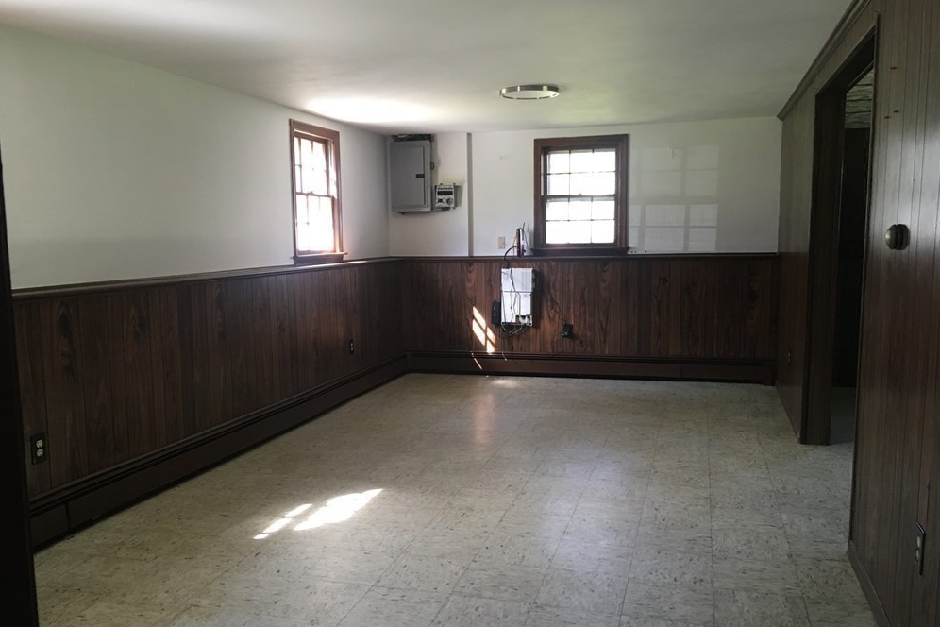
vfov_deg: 42.3
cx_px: 463
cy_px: 337
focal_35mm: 31
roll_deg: +0.8
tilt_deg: -5.1
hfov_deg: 60.3
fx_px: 809
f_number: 2.2
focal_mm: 4.15
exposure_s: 1/30
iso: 80
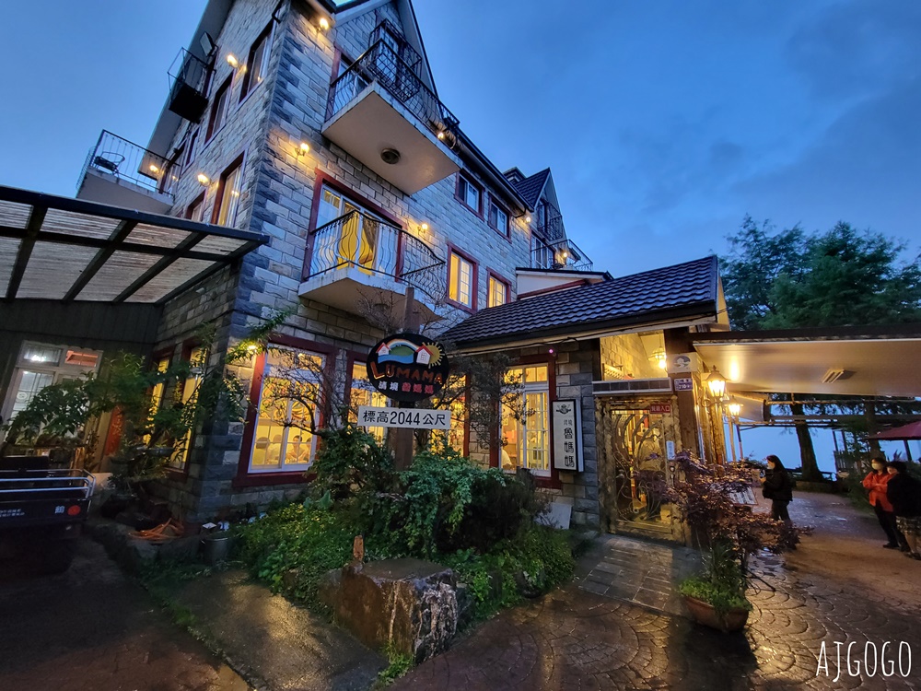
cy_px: 346
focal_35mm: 13
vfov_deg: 89.9
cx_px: 460
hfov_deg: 106.2
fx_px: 346
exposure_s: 1/24
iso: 800
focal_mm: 2.2
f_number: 2.2
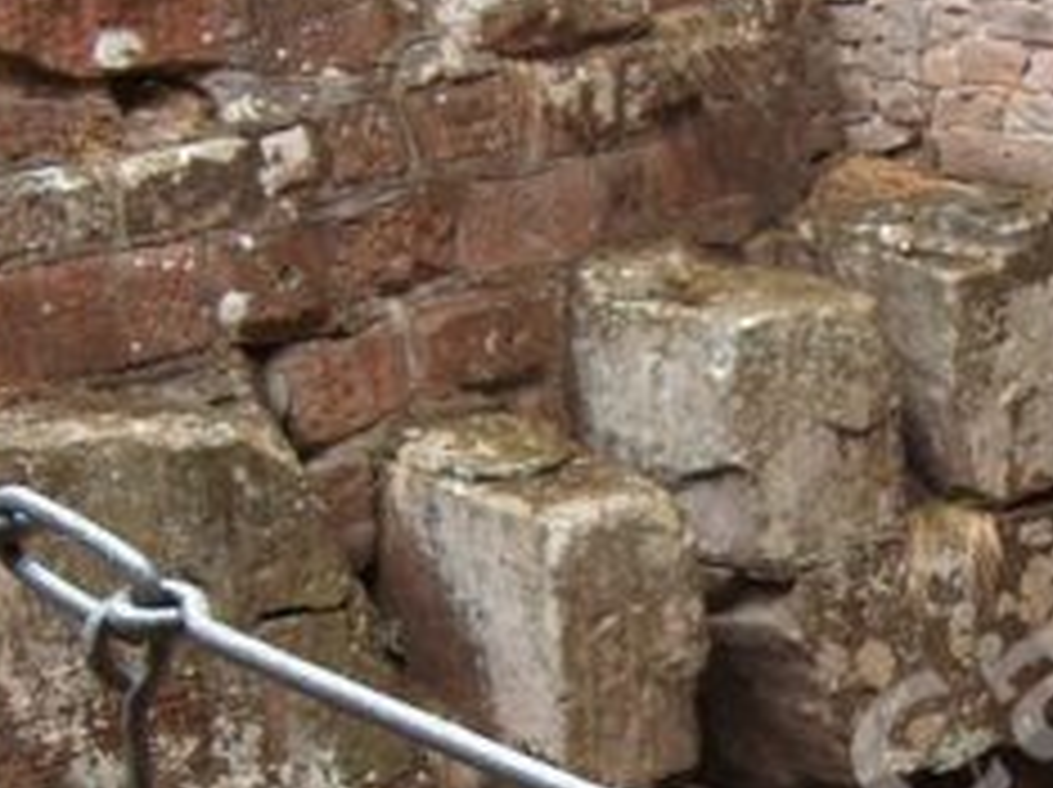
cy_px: 808
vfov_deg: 15.2
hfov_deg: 20.4
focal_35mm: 95
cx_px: 860
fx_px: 2887
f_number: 2.8
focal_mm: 7.6
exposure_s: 1/73.7
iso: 200
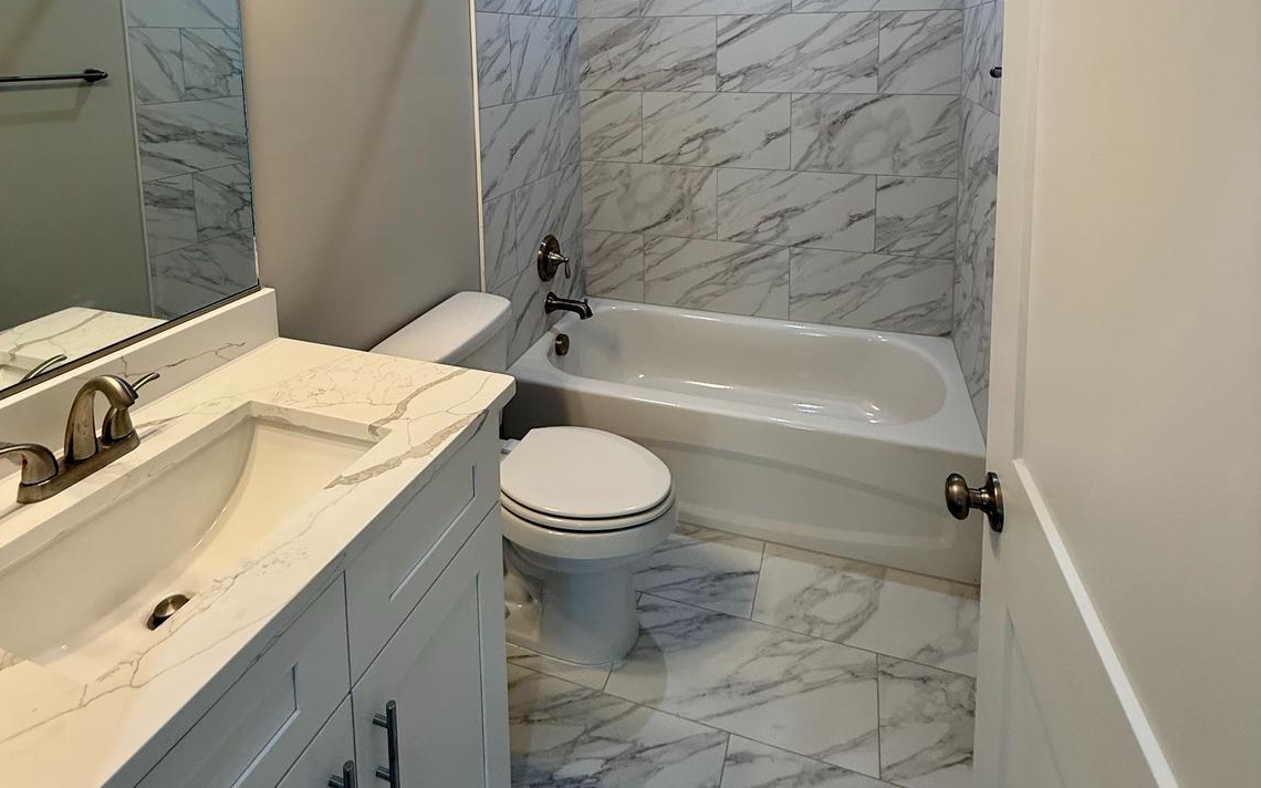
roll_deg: +1.0
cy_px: 116
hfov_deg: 85.1
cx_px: 627
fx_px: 687
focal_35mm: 20
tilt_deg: -6.4
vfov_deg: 53.9
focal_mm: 2.22
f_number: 2.2
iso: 125
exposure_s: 1/120
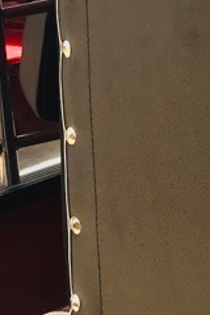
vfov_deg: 13.2
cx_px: 114
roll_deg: +1.2
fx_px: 1356
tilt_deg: -17.0
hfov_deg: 8.9
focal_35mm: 155
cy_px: 74
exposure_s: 1/512
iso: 20
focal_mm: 3.99
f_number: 1.8
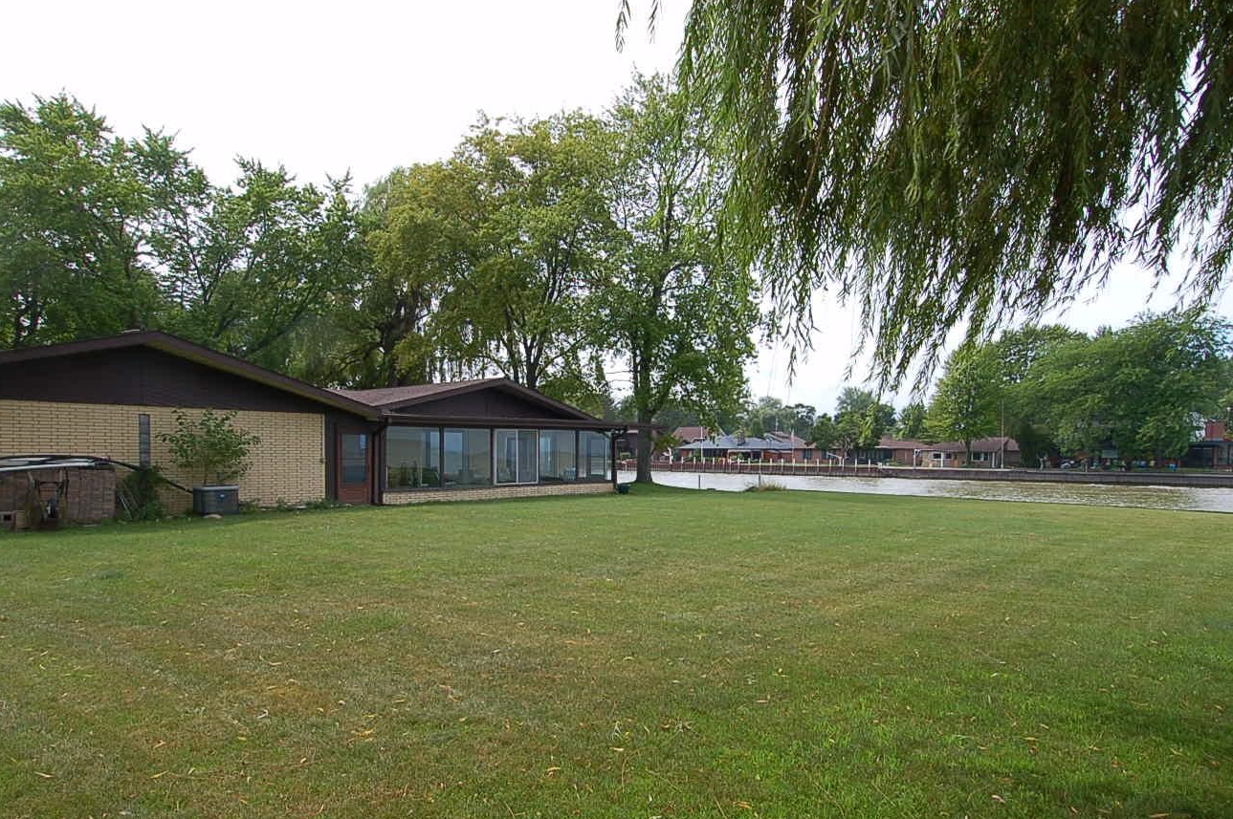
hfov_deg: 81.2
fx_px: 719
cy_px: 476
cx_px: 637
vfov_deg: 59.1
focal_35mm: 21
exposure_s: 1/250
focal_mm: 12
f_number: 8
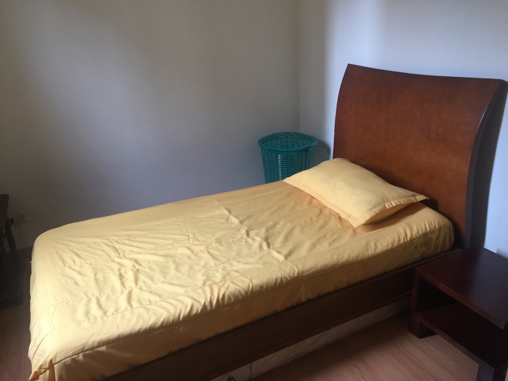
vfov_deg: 48.2
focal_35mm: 29
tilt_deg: -21.7
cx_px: 254
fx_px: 426
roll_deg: +1.5
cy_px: 190
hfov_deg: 61.7
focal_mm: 4.15
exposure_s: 1/15
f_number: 2.2
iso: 50
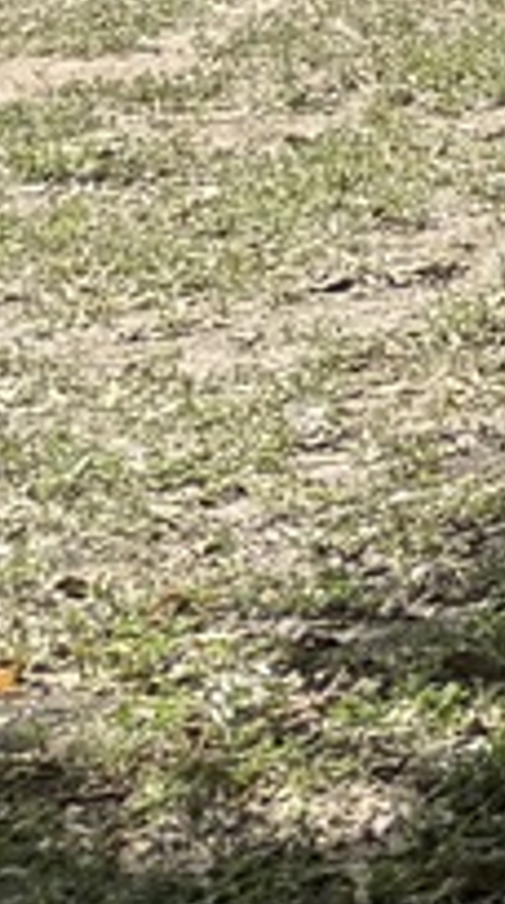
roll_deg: -1.0
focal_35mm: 185
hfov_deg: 5.1
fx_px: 4426
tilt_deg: +4.9
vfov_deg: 10.2
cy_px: -1205
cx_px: 2600
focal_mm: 6.76
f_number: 1.78
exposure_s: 1/2801
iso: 100
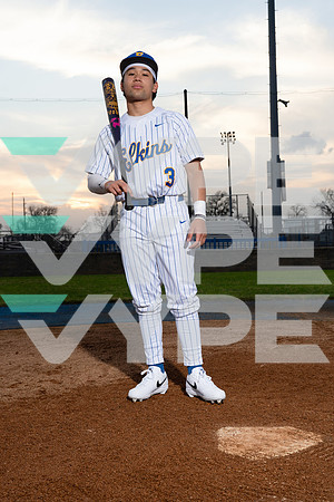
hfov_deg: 31.2
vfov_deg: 45.4
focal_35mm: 43
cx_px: 167
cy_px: 251
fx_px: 598
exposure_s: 1/250
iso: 250
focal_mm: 43
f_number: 7.1
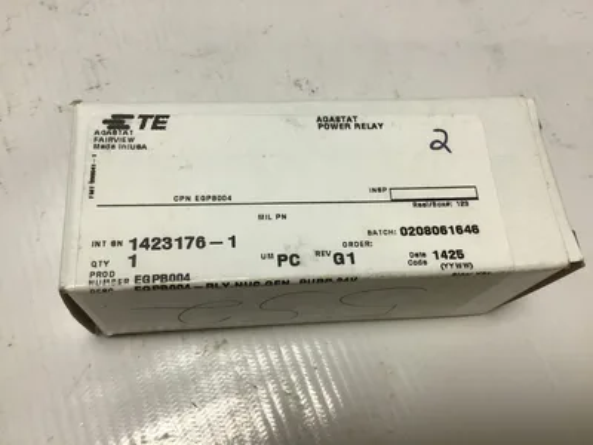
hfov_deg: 58.4
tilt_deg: -67.0
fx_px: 531
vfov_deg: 45.4
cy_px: 222
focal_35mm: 31
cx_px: 296
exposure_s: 1/272
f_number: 2.4
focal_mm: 3.3
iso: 25
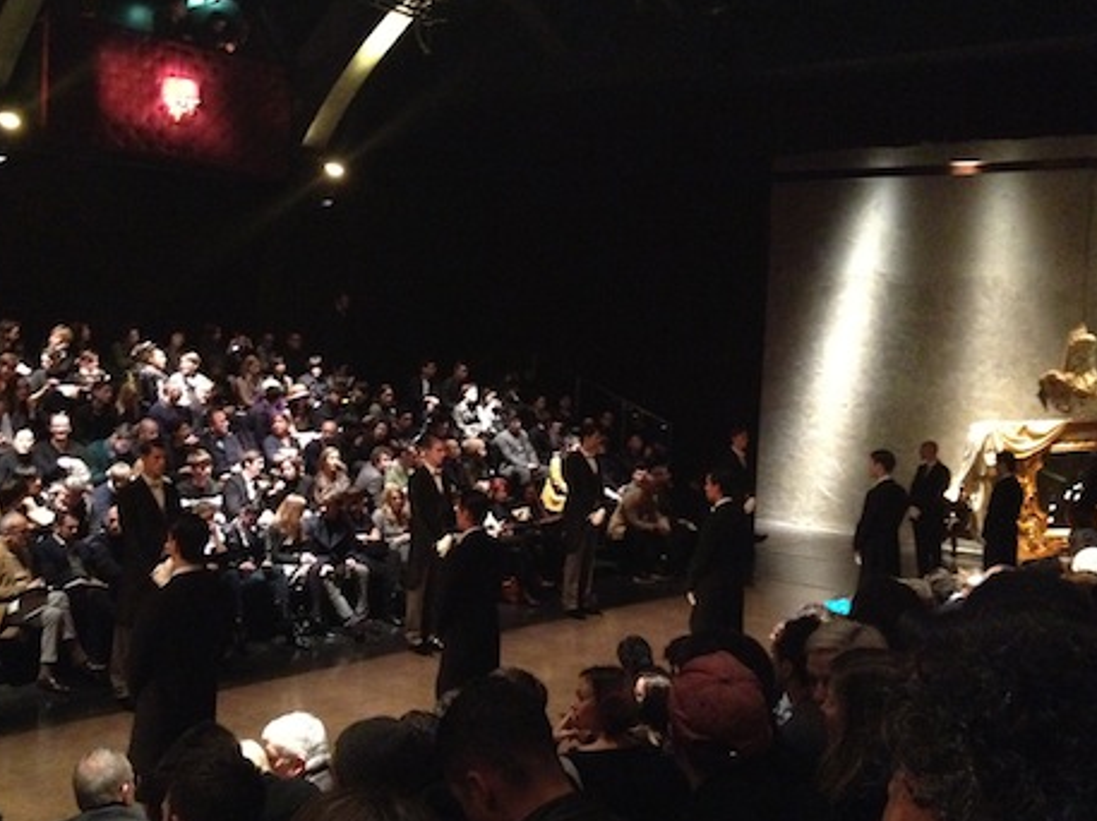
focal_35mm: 46
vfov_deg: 31.4
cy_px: 362
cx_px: 492
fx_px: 1457
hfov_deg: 41.2
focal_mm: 4.28
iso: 640
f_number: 2.4
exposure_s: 1/15
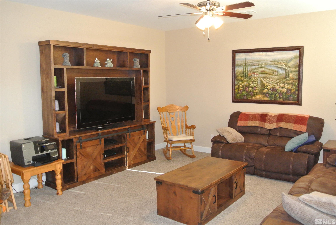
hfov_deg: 58.7
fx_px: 299
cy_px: 112
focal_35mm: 32
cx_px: 168
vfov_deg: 41.2
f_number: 3.8
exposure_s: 1/60
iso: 1100
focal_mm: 12.2
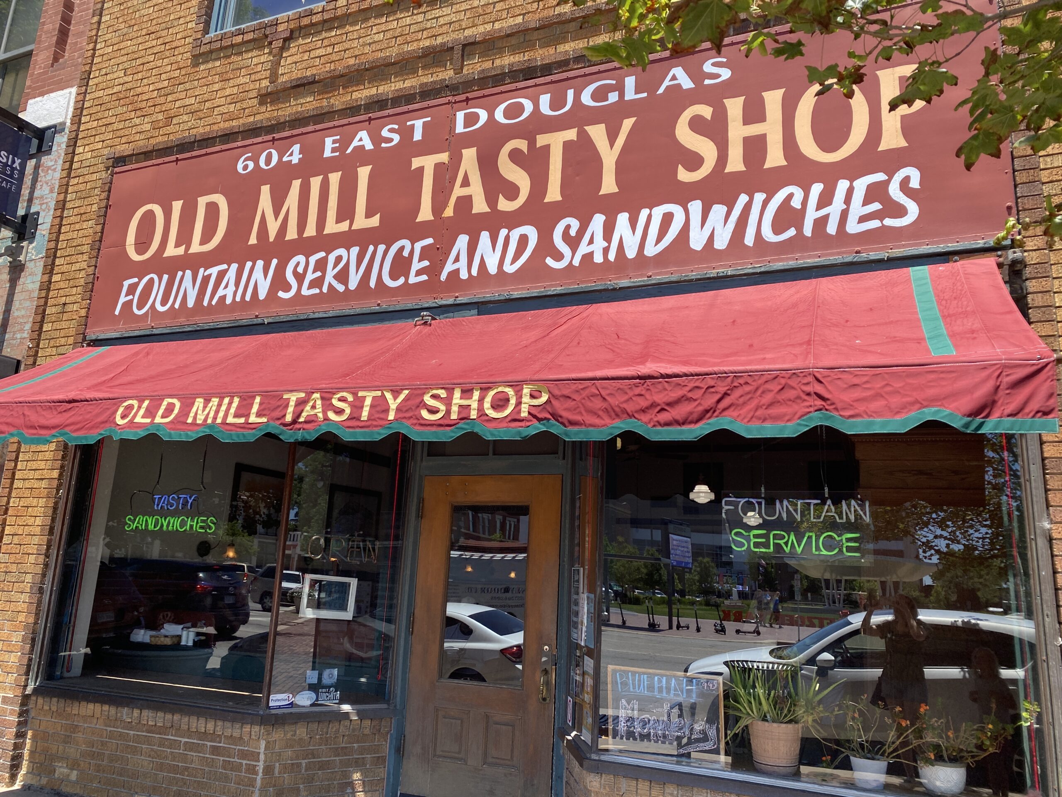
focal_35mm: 26
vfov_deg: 53.1
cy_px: 398
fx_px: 798
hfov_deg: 67.3
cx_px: 531
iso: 32
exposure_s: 1/1245
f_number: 1.8
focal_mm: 4.25
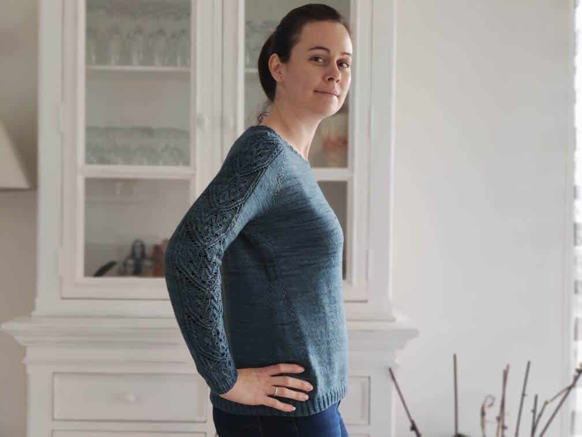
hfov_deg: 45.8
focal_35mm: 41
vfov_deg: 35.1
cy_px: 218
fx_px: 689
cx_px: 291
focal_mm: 8.16
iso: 866
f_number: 2
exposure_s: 1/33
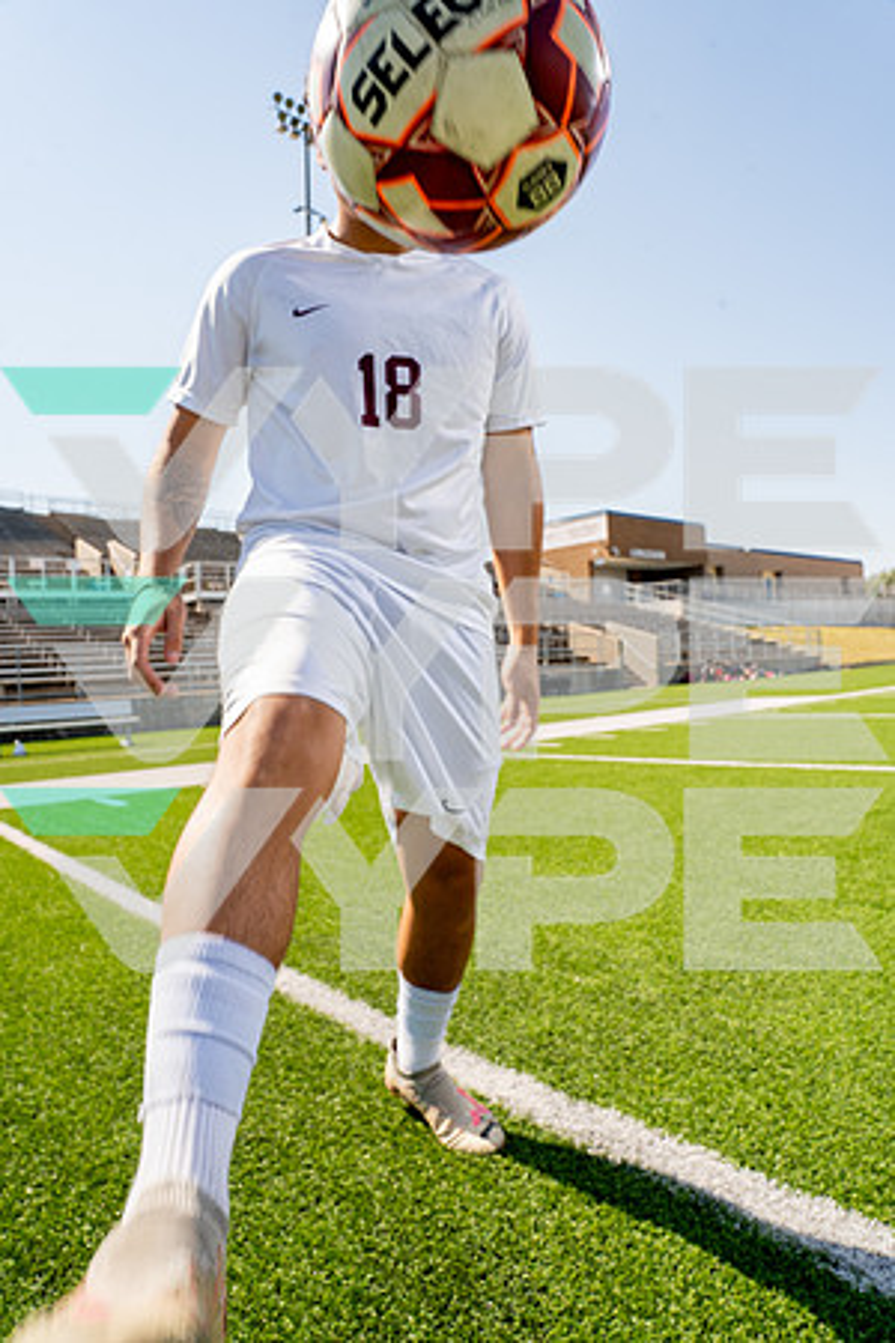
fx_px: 858
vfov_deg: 76.1
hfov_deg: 55.1
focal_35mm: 23
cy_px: 672
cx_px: 448
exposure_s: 1/250
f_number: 11
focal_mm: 23
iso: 320
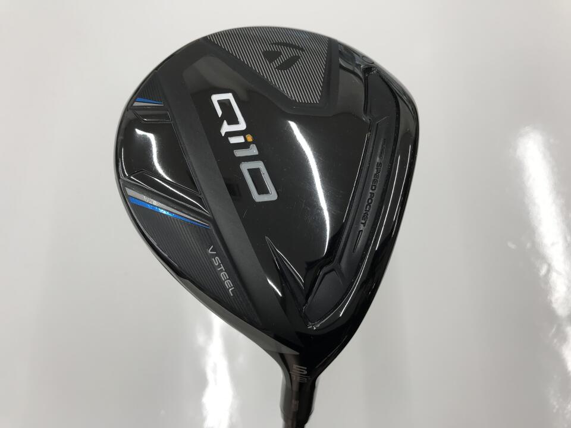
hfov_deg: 63.4
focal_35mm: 28
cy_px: 214
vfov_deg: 49.7
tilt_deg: -68.9
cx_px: 286
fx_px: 462
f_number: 1.8
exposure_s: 1/60
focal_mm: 3.99
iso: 25
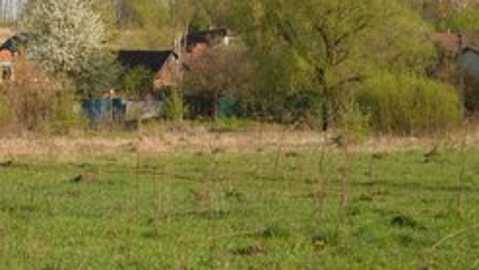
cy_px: 50
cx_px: 109
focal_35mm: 119
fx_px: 1512
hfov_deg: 17.9
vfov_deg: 10.2
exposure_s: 1/80
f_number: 4
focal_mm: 70
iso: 160
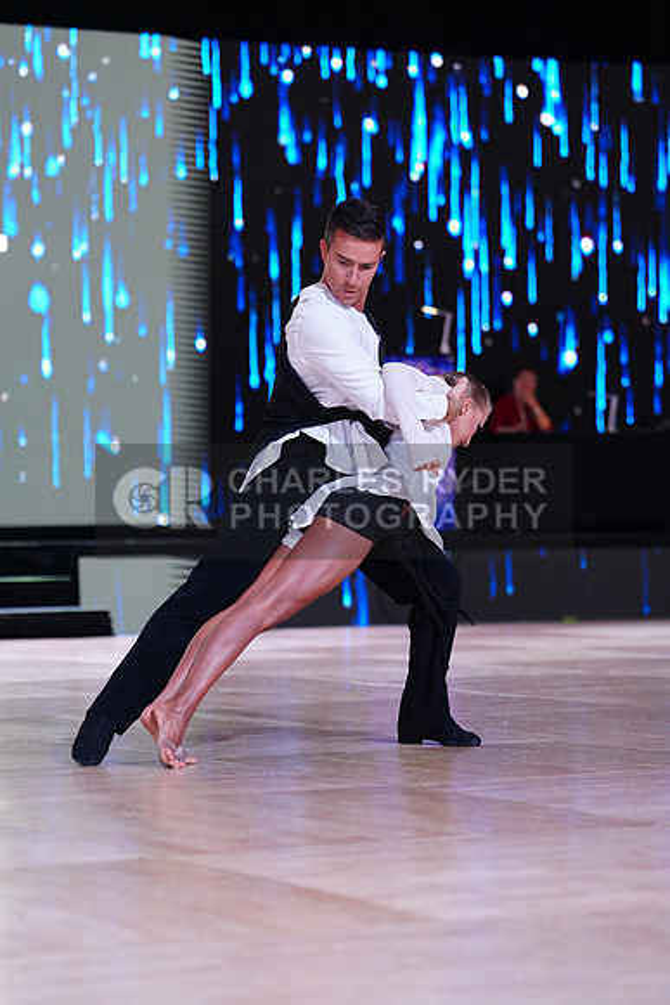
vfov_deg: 18.6
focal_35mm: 110
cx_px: 335
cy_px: 502
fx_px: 3069
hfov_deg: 12.5
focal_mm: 110
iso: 1250
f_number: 2.8
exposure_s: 1/500
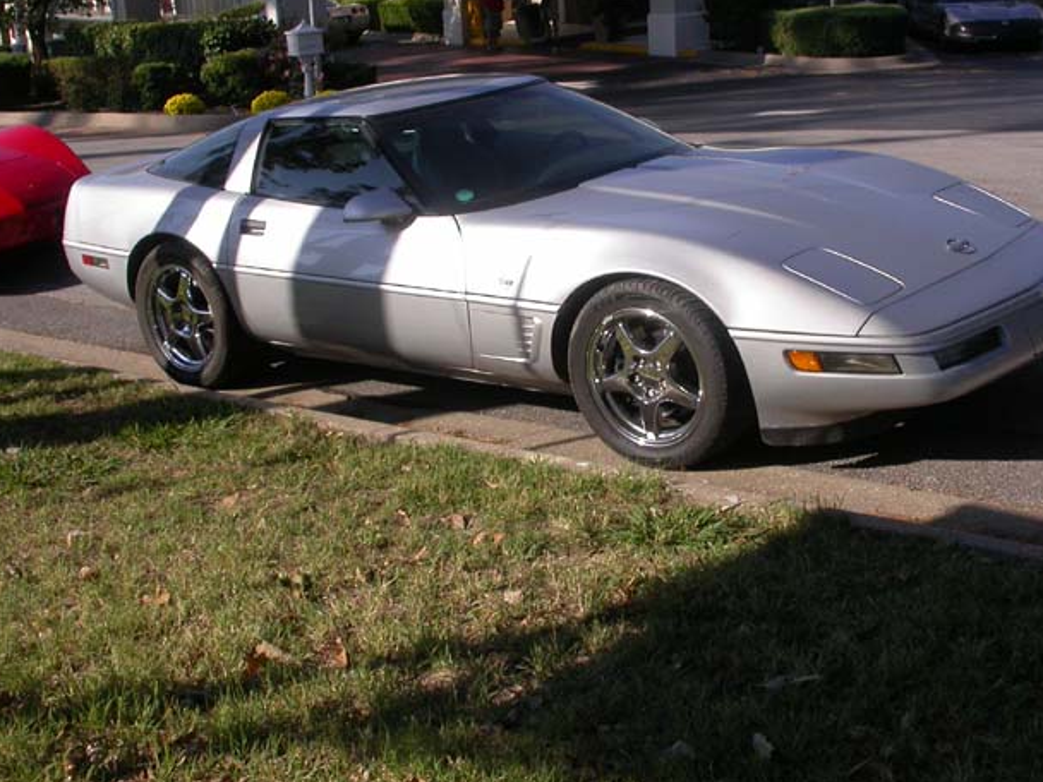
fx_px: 1507
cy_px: 317
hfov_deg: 38.1
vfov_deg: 29.0
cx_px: 576
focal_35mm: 50
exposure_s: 1/312
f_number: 7.5
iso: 100
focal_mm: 7.85
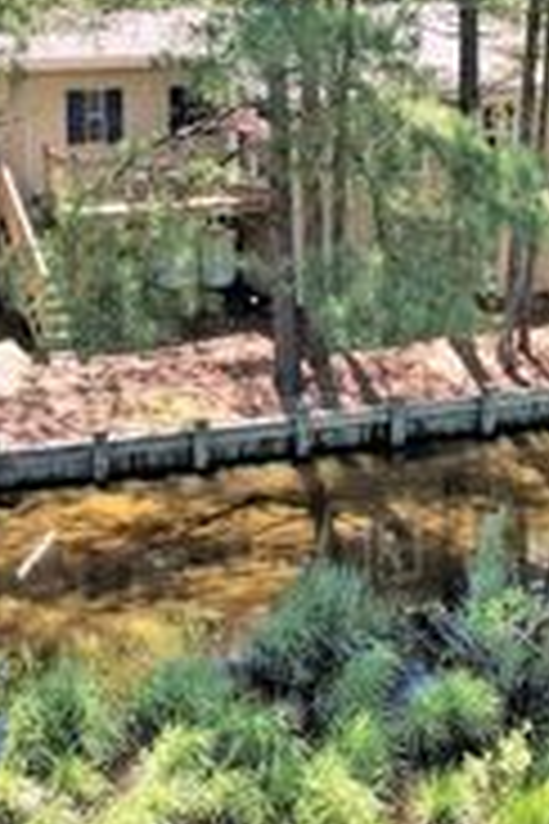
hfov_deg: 22.6
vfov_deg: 33.0
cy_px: 254
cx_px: 198
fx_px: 1372
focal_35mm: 60
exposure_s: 1/500
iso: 100
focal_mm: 8.38
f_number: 2.8
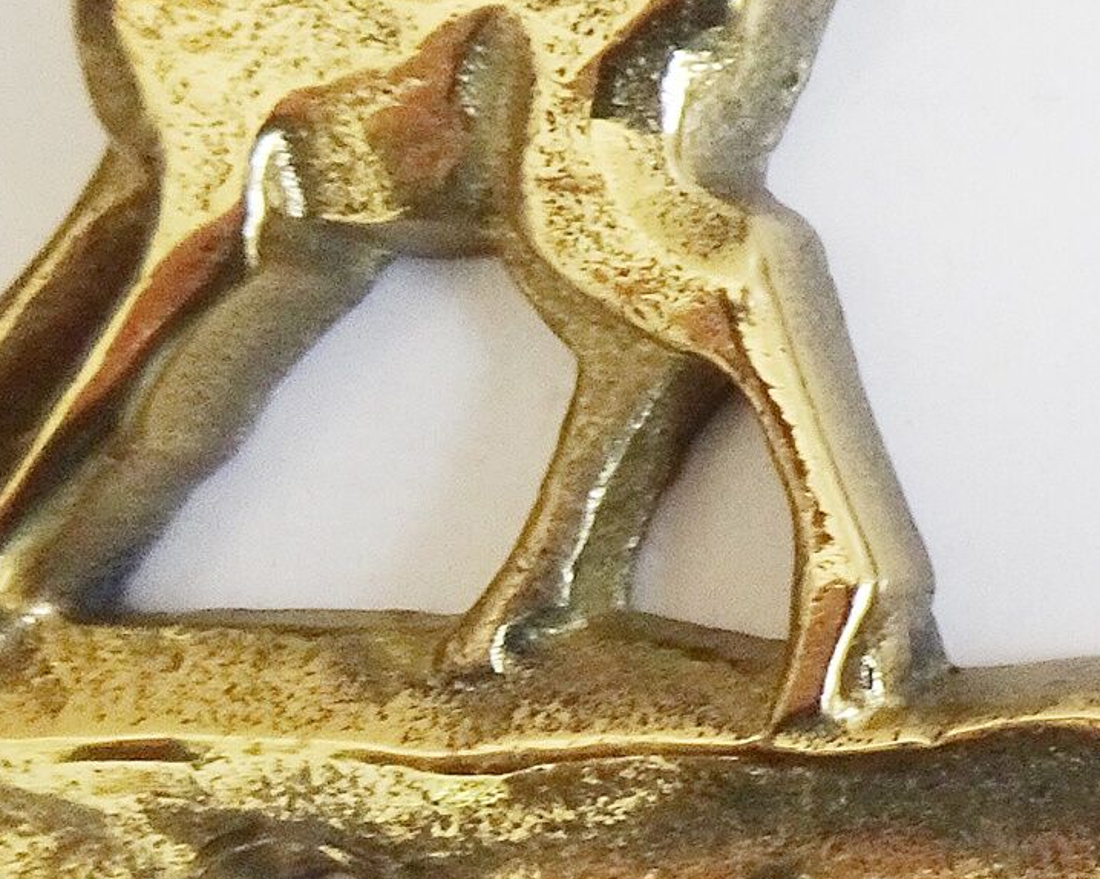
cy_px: 473
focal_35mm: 87
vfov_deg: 17.7
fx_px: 2832
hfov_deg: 17.6
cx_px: 2008
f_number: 3.5
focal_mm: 4.1
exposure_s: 1/80
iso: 200
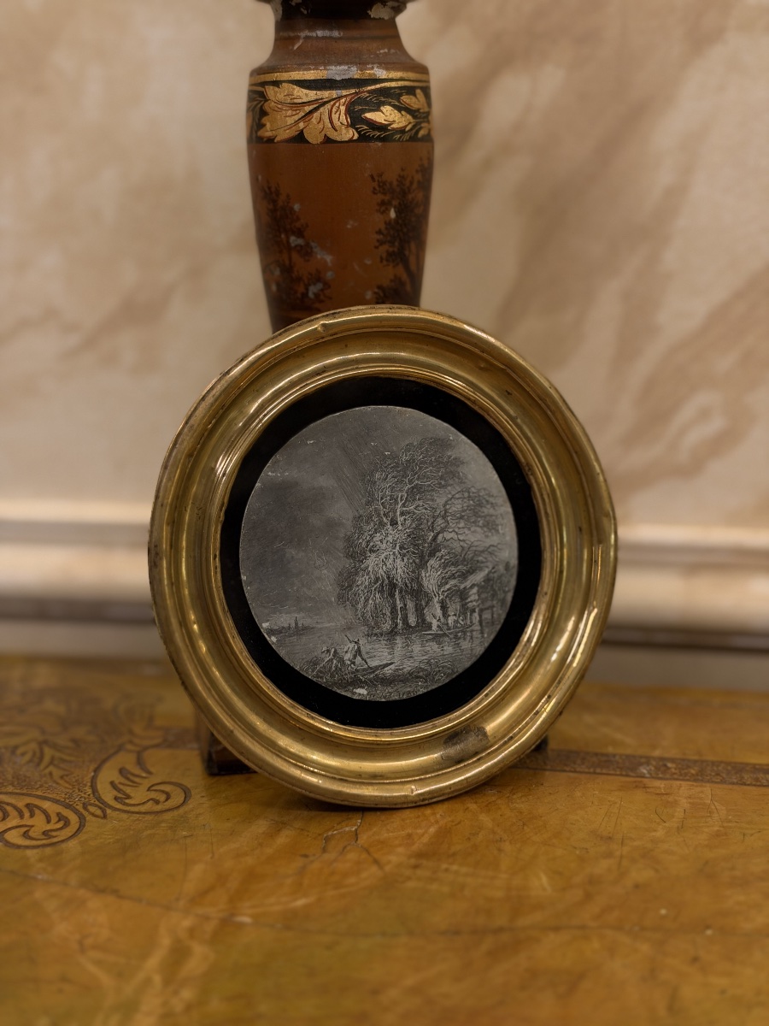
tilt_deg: -13.9
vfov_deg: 39.7
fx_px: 1422
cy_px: 513
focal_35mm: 48
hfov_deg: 30.3
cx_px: 384
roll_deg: +0.1
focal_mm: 6.93
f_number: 1.48
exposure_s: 1/33
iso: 160
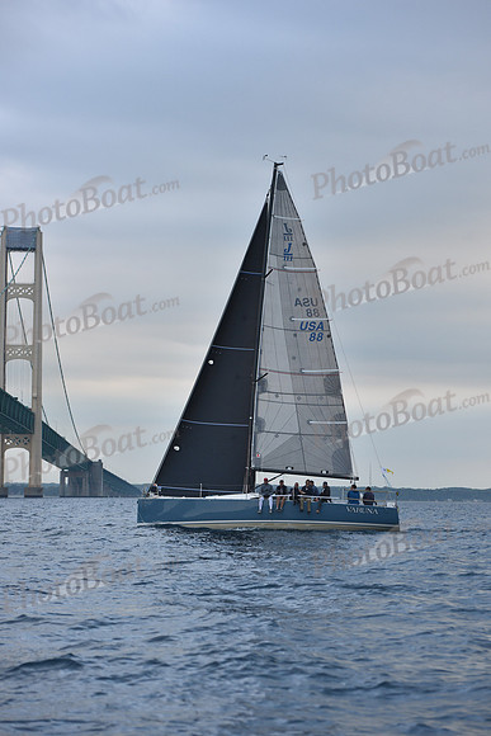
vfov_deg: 22.1
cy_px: 368
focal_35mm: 92
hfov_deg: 14.9
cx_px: 246
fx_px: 1881
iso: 400
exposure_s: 1/640
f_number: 5
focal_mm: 92
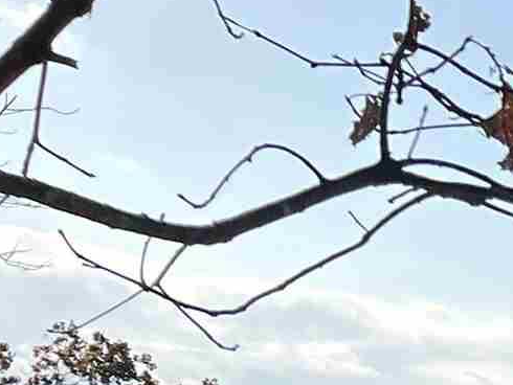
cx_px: 1599
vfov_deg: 8.5
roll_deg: -1.3
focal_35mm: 163
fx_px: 2417
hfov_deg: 9.3
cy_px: 830
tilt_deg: -6.2
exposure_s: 1/5882
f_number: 1.5
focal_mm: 5.7
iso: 50
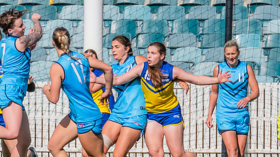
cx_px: -2
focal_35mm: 1385
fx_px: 10281
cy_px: 56
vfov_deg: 0.9
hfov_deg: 1.6
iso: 800
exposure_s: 1/1250
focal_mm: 420
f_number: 14
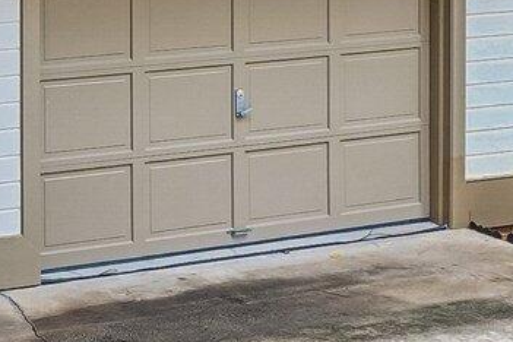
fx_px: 1995
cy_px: -226
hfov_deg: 14.5
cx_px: 34
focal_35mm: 140
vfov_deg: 9.4
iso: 400
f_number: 8
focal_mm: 16
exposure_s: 1/6
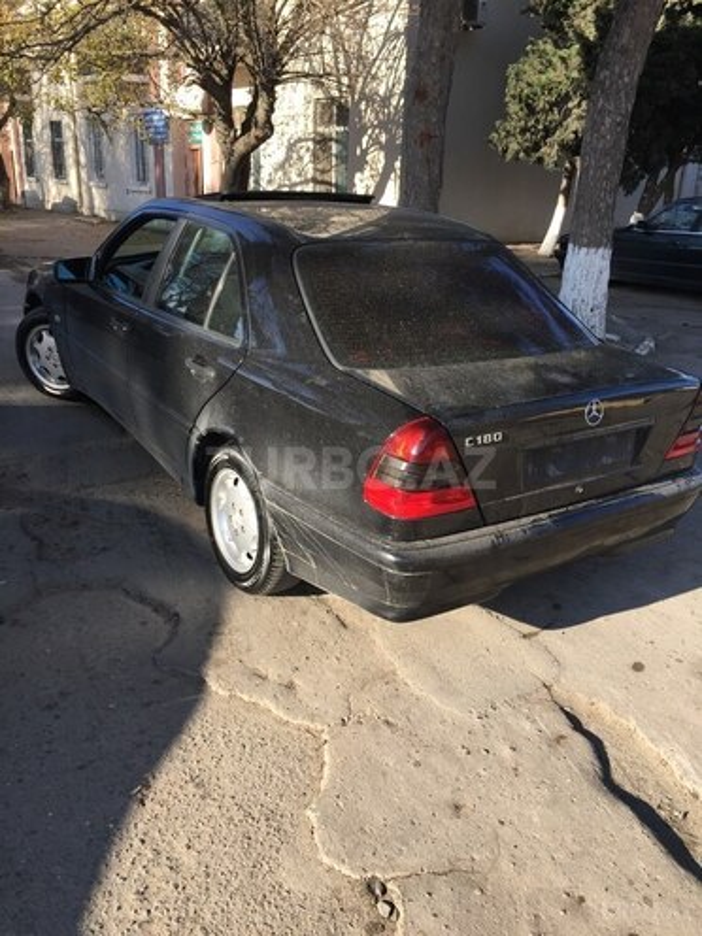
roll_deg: -2.0
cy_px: 468
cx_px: 351
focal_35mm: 29
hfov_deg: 48.2
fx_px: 784
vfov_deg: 61.7
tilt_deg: -18.2
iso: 32
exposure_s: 1/534
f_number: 2.2
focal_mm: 4.15
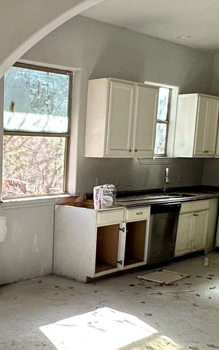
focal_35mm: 50
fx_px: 477
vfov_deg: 39.6
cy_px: 246
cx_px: 3
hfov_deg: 24.7
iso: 64
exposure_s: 1/99
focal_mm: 2.22
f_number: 2.2
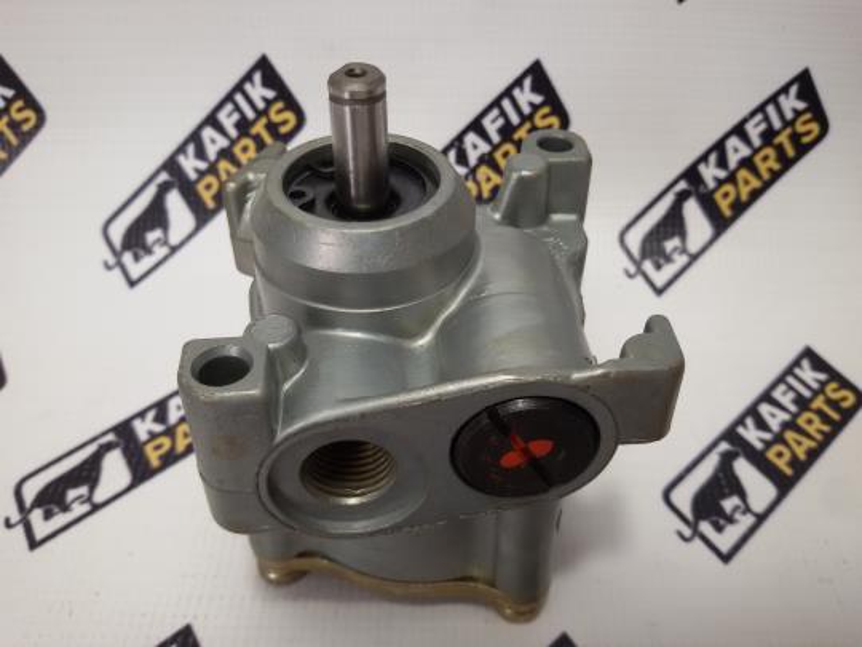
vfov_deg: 45.4
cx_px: 431
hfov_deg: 58.4
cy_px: 324
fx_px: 772
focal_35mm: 31
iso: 40
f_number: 2.4
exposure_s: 1/33
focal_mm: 2.93
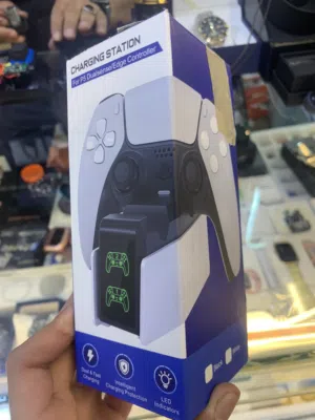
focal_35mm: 26
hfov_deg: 53.1
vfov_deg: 67.3
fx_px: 315
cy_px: 210
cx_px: 158
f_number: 1.8
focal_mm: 4.25
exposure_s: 1/100
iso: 50
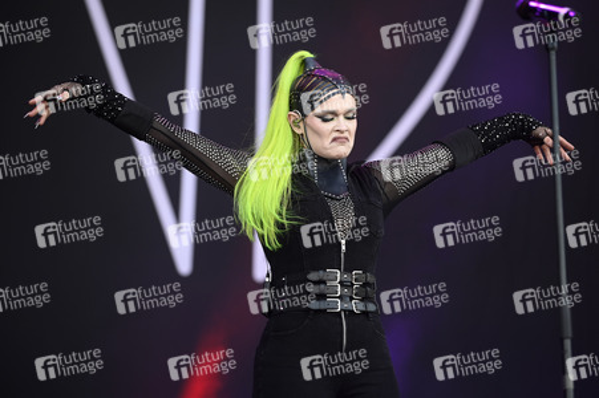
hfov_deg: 13.7
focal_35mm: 150
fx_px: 2494
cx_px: 300
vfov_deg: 9.1
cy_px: 199
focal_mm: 150
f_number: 2.8
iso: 320
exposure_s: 1/500
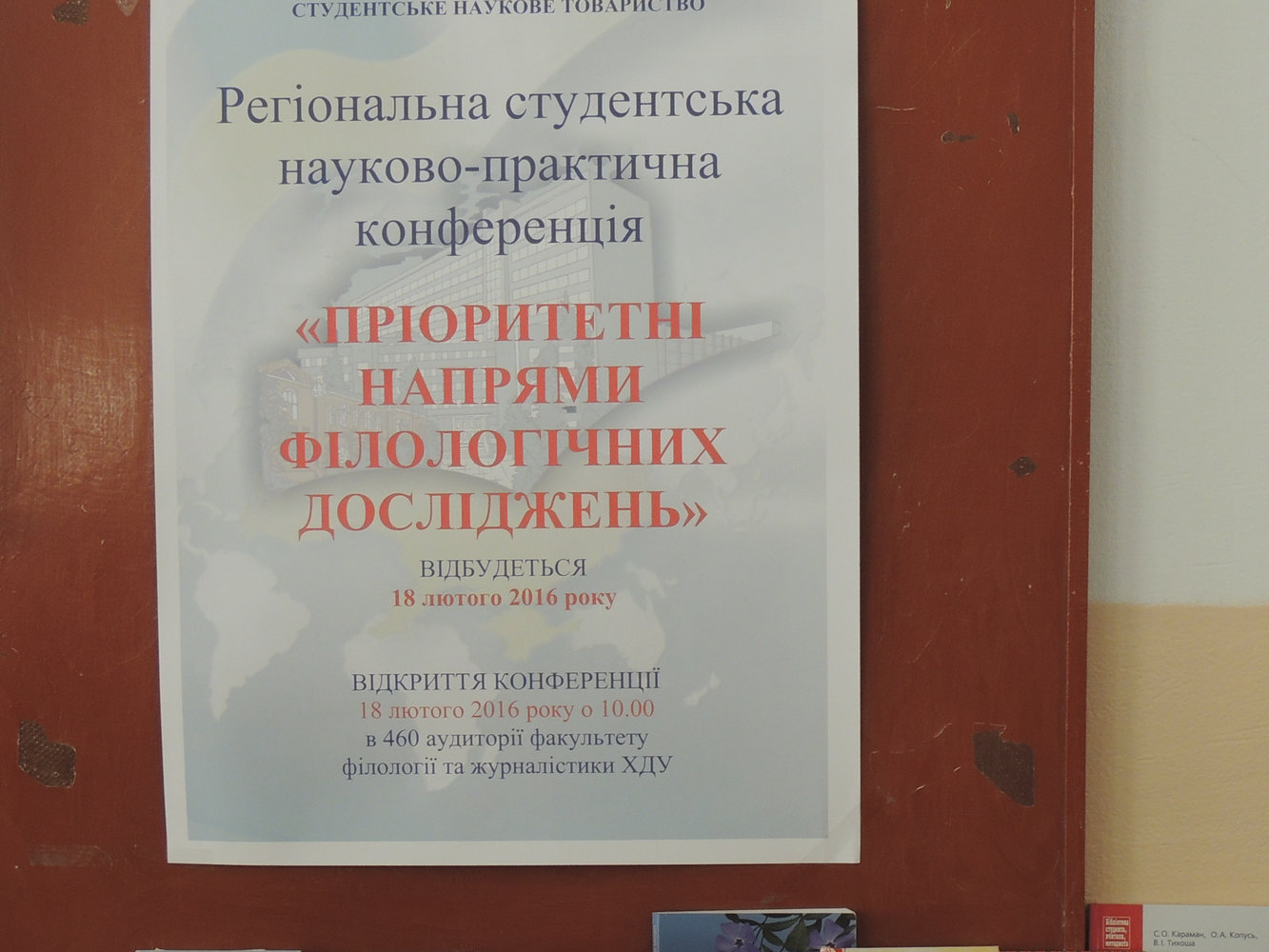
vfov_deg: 18.4
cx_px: 680
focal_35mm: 80
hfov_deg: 24.4
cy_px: 664
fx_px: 2933
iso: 180
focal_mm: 8.9
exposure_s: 1/50
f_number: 3.6
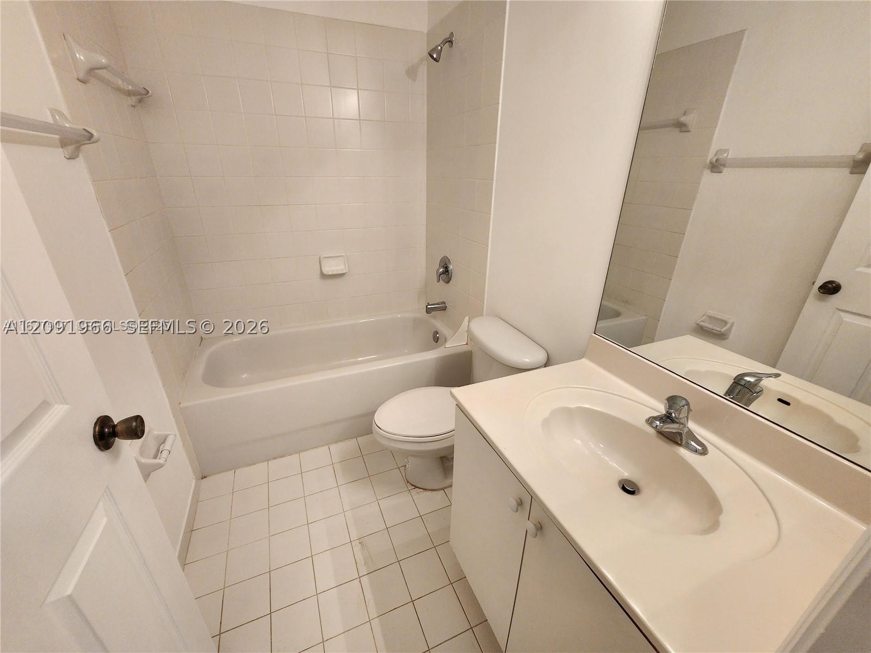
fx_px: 327
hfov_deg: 106.2
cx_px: 436
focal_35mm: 13
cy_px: 326
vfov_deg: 89.9
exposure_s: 1/60
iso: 160
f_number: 2.2
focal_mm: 2.2
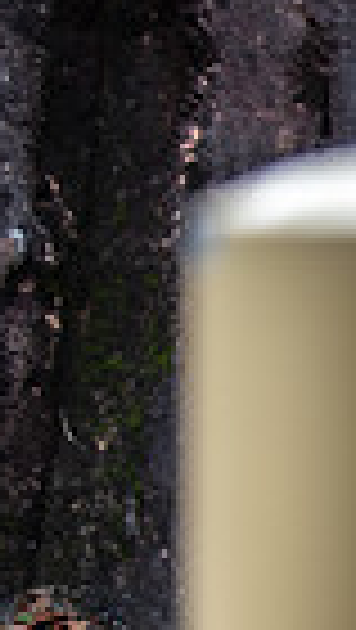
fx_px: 5441
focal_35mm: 325
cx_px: 1248
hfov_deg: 3.6
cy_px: 533
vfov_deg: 6.6
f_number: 2.8
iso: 125
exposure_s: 1/250
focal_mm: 75
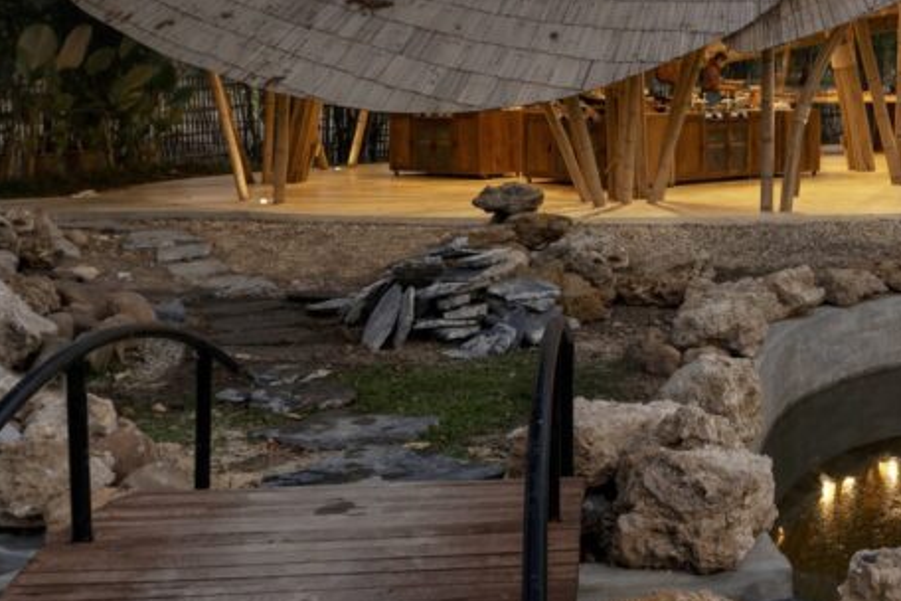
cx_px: 931
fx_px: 1502
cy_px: -26
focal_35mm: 60
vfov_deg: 21.7
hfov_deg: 30.7
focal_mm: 24
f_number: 11
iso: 100
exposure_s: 3
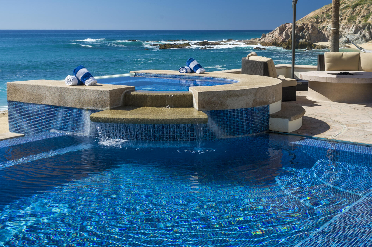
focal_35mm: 55
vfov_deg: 24.4
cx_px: 203
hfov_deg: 36.2
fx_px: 568
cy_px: 71
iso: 200
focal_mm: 35
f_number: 10
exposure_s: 1/160
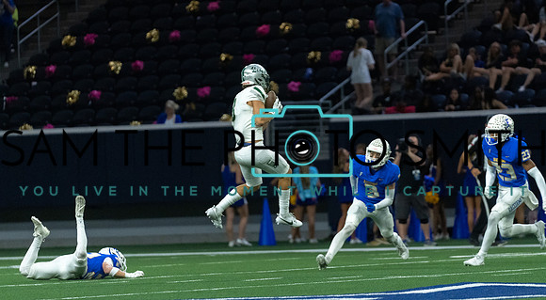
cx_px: 275
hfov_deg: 7.5
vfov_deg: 4.1
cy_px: 125
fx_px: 4179
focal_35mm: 290
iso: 4000
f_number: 2.8
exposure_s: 1/1250
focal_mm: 200
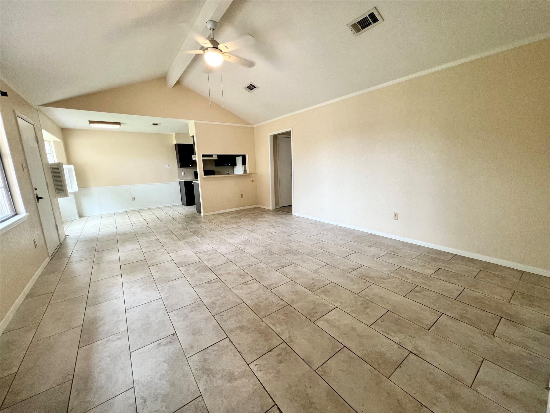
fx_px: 207
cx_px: 275
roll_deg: +1.7
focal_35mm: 13
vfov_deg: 89.9
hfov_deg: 106.2
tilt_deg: -10.7
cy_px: 206
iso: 200
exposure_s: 1/120
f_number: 1.8
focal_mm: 1.57
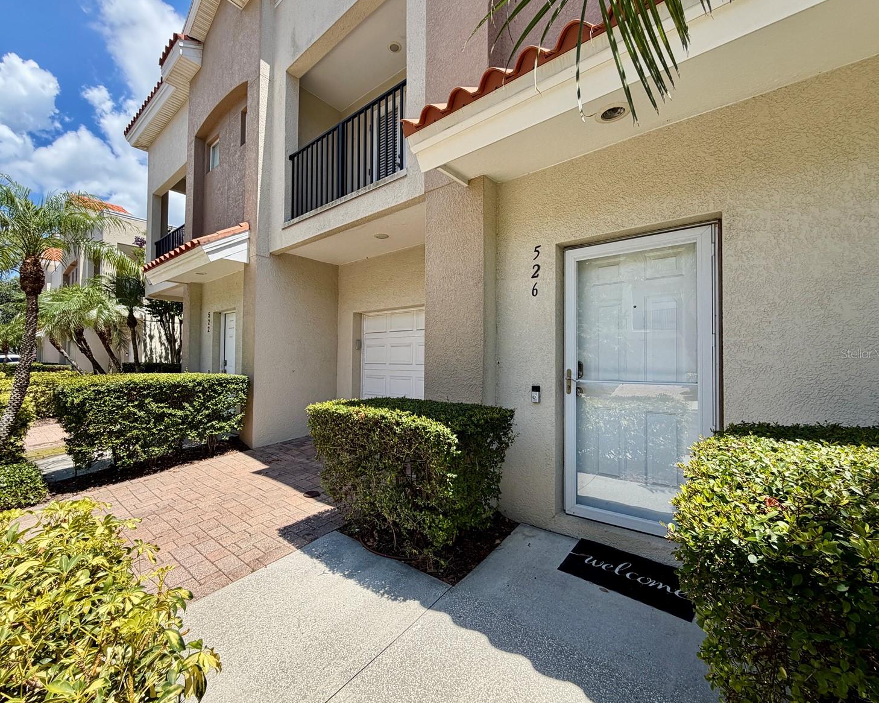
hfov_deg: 96.7
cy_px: 353
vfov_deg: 84.0
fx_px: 390
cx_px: 415
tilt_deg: +0.9
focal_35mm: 15
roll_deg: -0.5
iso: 40
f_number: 2.2
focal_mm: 2.22
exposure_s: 1/770
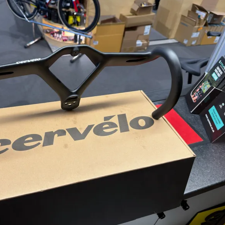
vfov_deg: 55.6
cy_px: 112
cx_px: 78
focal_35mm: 29
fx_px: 213
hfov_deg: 54.7
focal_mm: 6.76
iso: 100
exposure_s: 1/50
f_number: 1.78
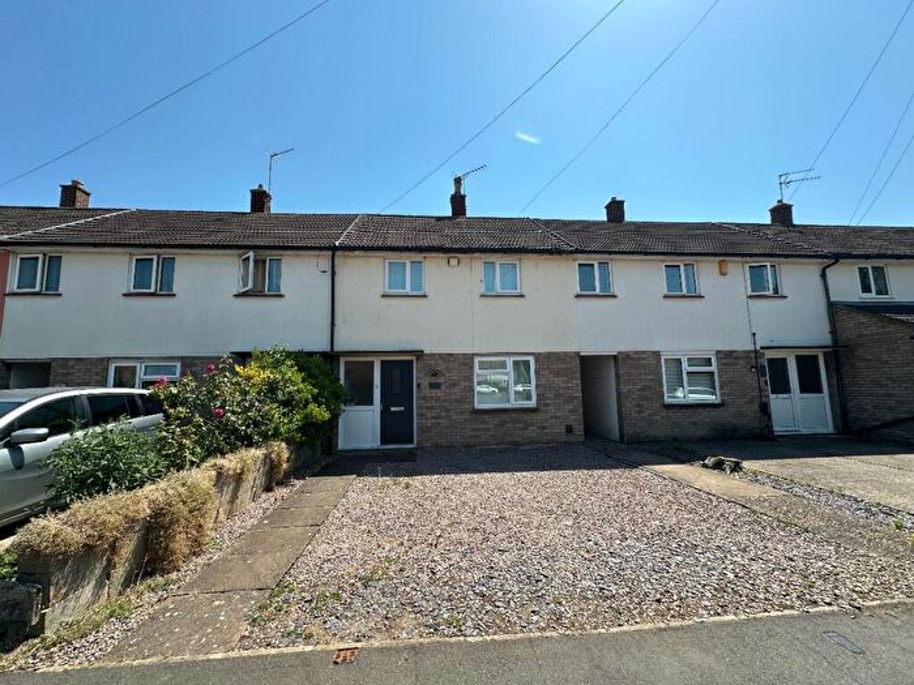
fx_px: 370
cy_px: 342
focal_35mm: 14
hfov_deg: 102.1
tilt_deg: +6.9
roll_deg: +0.7
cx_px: 457
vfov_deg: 85.7
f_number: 2.2
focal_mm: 2.22
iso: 40
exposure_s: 1/1221
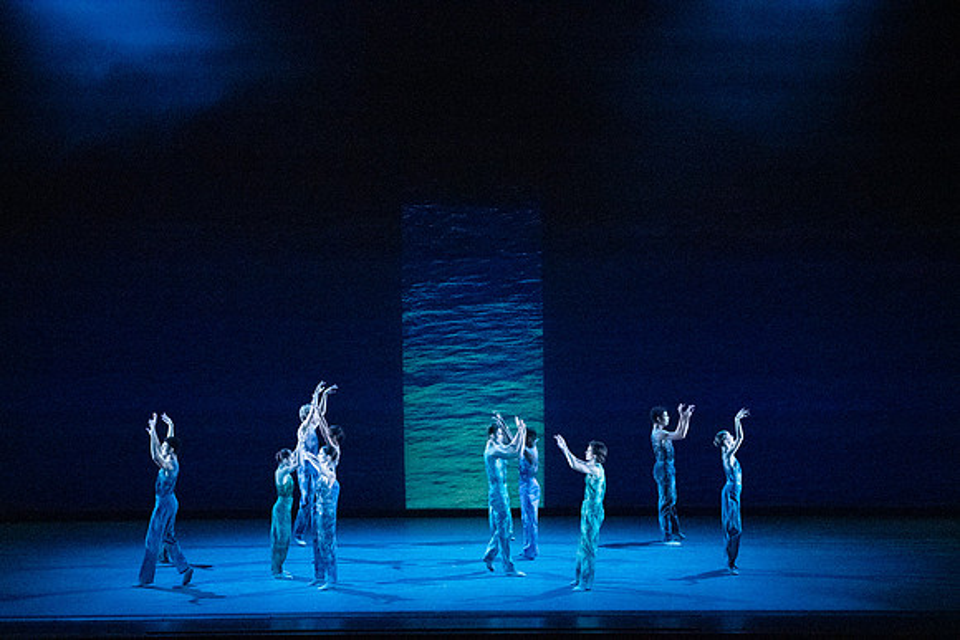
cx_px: 480
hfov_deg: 15.8
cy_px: 320
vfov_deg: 10.6
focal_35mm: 130
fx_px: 3467
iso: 25600
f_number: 5.6
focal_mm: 130
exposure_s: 1/400
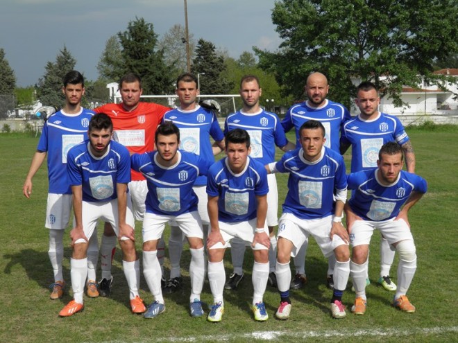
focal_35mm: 62
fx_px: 820
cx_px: 229
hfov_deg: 31.2
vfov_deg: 23.7
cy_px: 172
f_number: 6
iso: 50
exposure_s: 1/400
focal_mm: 11.2
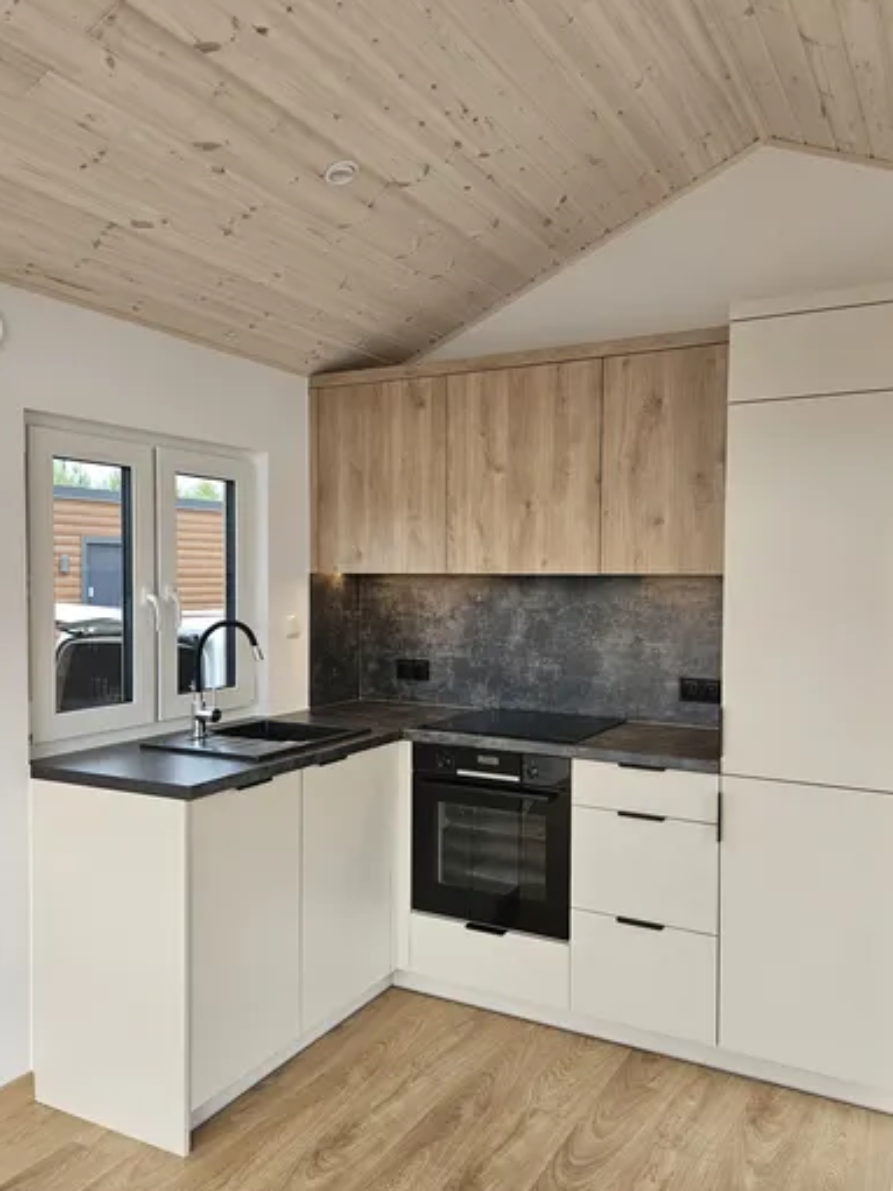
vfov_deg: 65.3
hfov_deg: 51.2
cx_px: 504
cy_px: 620
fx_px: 929
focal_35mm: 27
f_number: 1.8
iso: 160
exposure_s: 1/190
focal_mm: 5.4
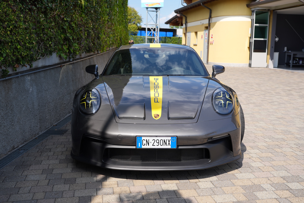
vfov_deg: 35.0
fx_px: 321
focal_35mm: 38
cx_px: 152
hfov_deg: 50.7
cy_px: 102
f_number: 4.5
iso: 100
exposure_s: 1/500
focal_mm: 38
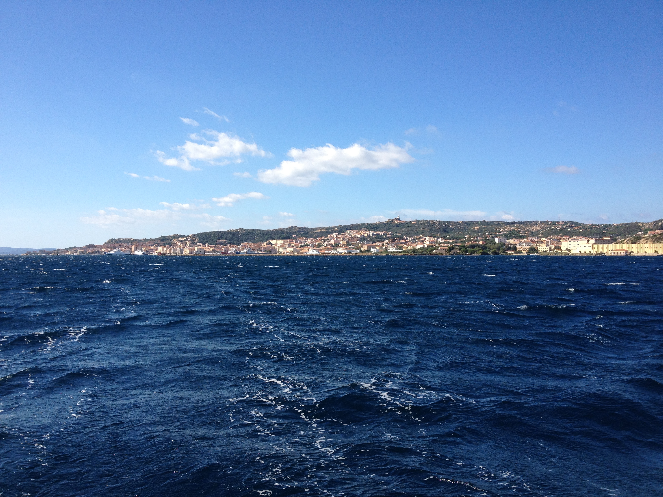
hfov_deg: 52.6
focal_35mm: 35
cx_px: 332
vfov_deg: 40.7
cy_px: 248
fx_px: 670
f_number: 2.4
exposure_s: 1/1623
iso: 64
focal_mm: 4.28
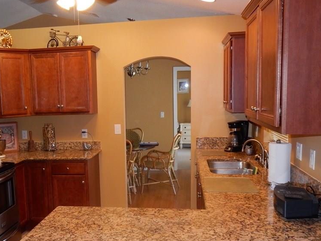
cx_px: 114
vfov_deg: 35.0
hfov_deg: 45.2
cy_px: 142
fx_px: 380
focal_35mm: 41
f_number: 4
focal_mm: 5.4
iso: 320
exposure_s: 1/30
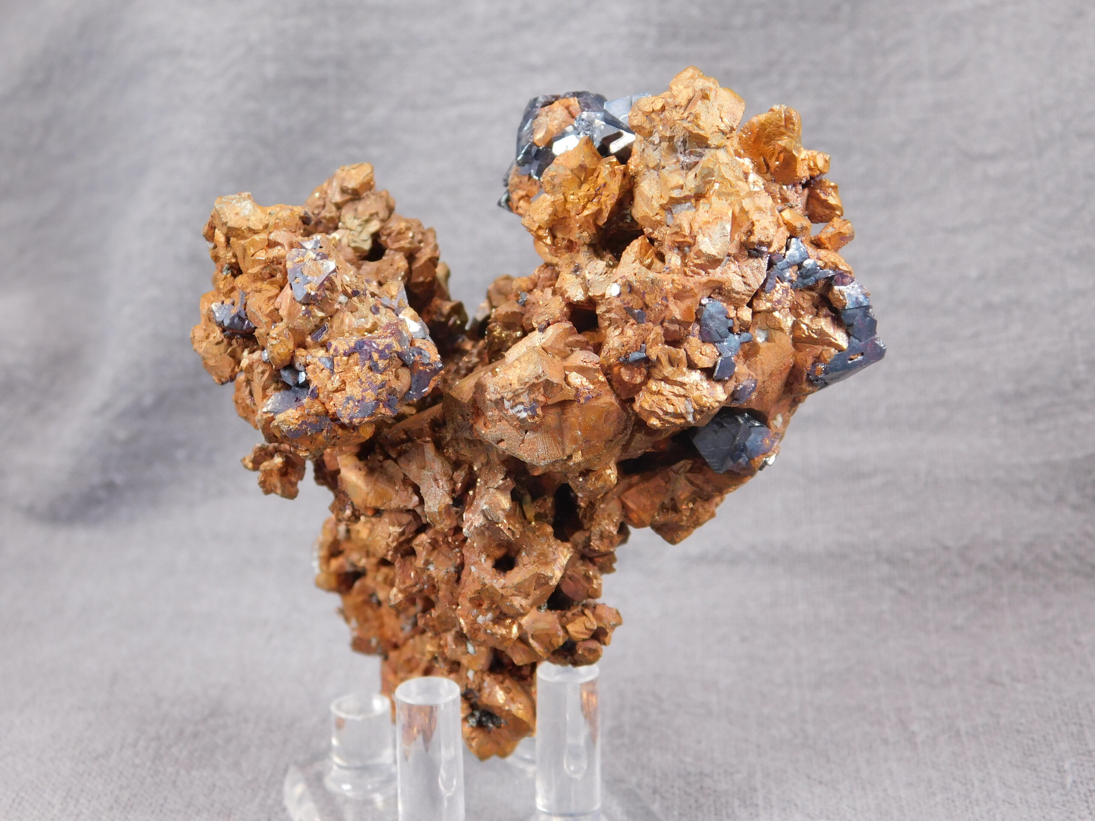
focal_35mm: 59
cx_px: 548
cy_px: 410
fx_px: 1866
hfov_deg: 32.7
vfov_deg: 24.8
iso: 125
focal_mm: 10.4
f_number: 4
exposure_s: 1/80
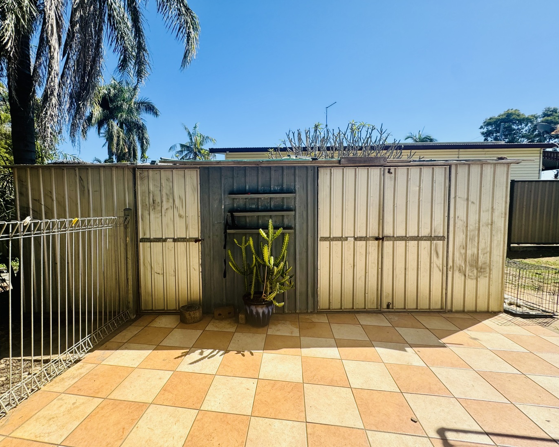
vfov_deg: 84.0
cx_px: 254
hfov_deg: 96.5
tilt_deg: -0.2
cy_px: 220
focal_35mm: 15
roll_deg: +1.0
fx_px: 248
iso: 50
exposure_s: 1/840
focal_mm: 2.22
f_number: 2.2
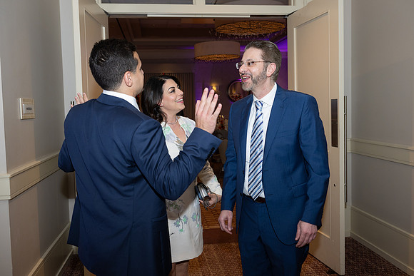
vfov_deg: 38.9
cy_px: 138
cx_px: 207
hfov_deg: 55.8
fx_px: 391
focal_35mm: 34
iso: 800
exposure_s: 1/100
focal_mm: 34
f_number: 5.6
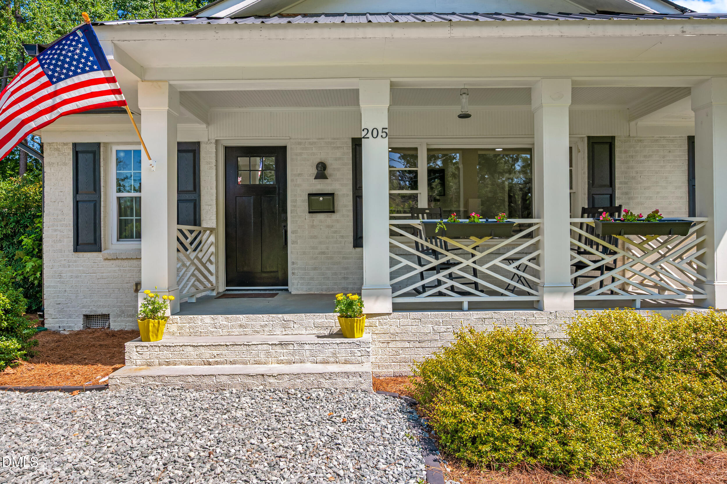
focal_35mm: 22
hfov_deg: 77.4
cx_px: 364
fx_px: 454
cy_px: 242
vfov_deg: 56.1
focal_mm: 22.5
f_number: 8
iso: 140
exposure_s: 1/160
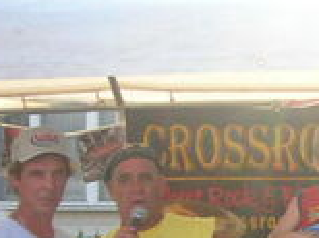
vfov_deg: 14.4
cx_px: 352
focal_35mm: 99
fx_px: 911
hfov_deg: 19.1
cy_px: 292
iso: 50
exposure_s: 1/140
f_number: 3.2
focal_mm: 6.3
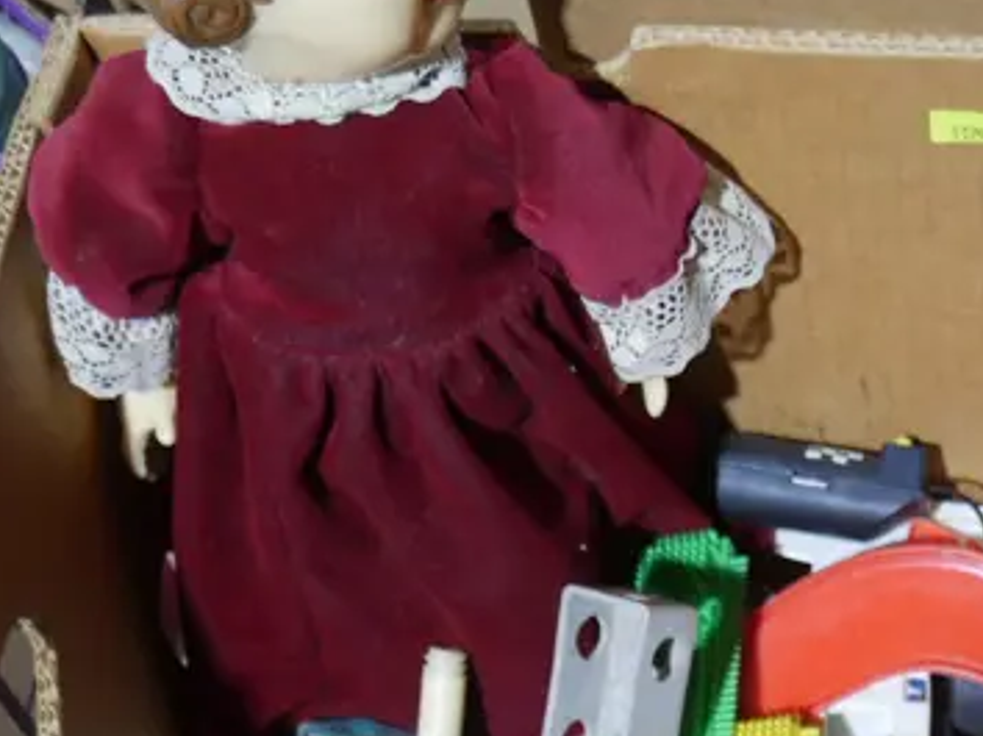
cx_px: 1108
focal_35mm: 81
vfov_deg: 17.5
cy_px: 828
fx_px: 2299
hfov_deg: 22.6
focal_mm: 14
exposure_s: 1/60
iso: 1000
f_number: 3.5
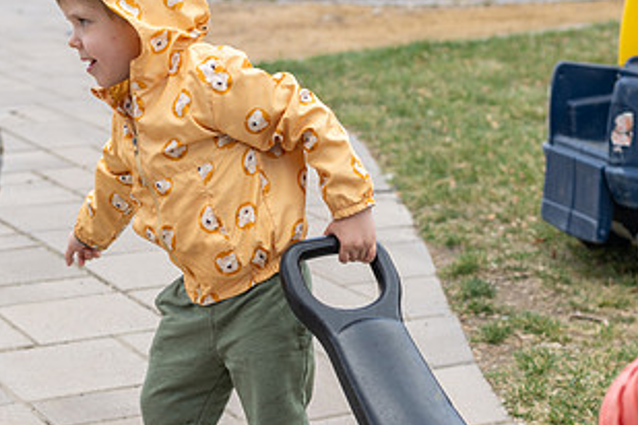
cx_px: 250
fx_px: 1666
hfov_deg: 21.6
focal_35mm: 94
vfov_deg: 14.5
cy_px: 306
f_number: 4
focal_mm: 50
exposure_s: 1/400
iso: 100
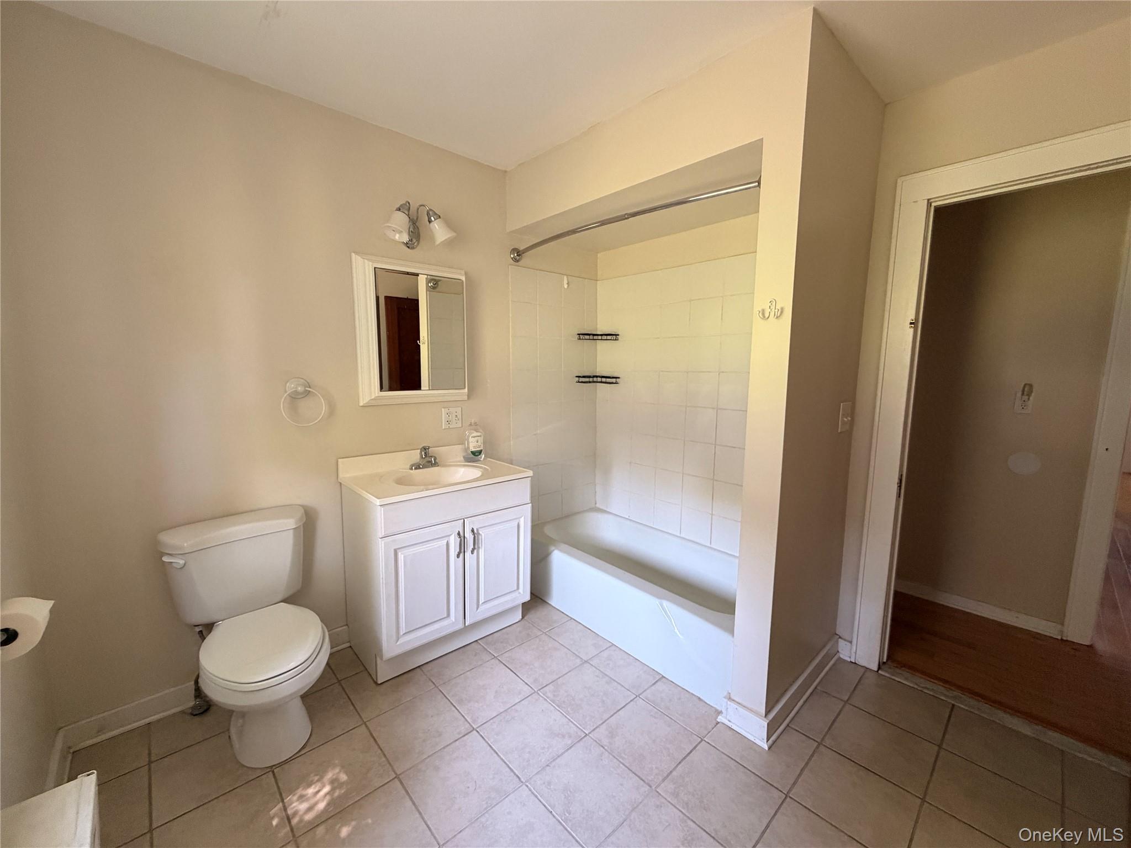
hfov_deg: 102.1
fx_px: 457
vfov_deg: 85.7
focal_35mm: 14
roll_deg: -0.6
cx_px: 566
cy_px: 424
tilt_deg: -6.8
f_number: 2.2
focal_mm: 2.22
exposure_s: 1/76
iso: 320
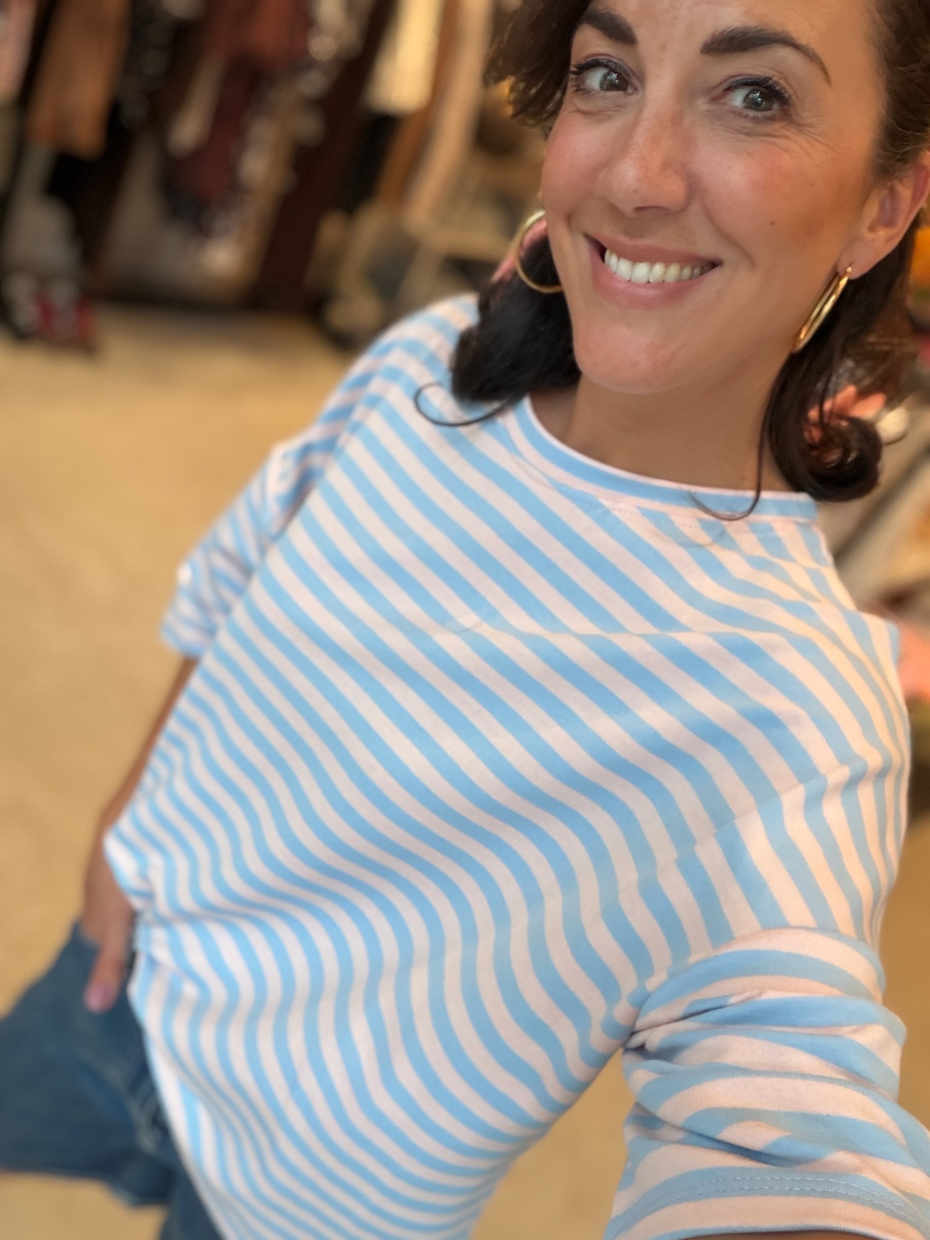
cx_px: 465
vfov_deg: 60.0
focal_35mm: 30
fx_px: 1075
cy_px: 620
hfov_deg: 46.8
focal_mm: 2.71
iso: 200
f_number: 1.9
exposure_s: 1/60
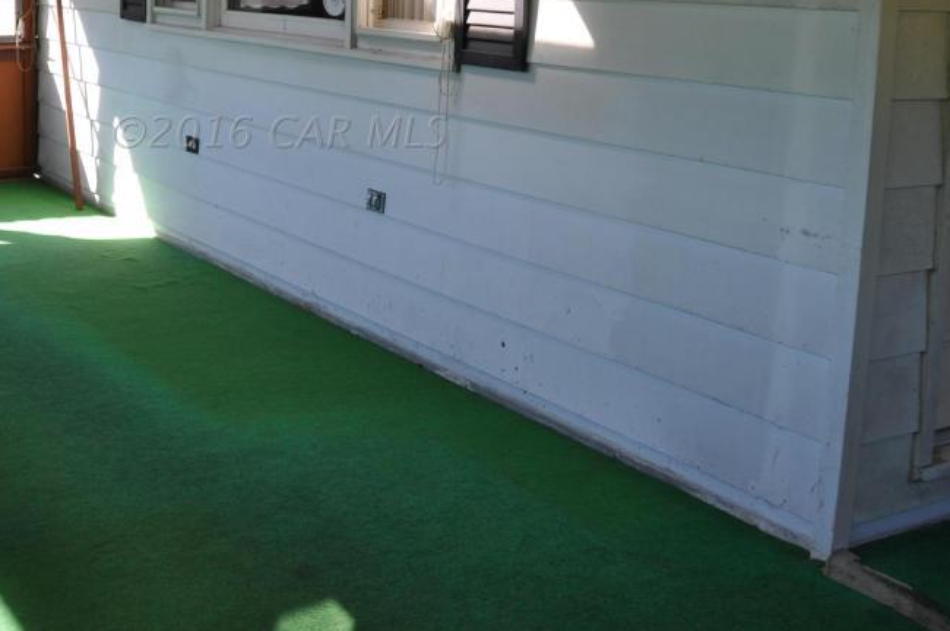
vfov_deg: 27.5
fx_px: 1265
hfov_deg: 40.4
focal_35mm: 48
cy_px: 131
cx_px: 279
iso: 200
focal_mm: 18
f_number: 8
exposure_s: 1/60
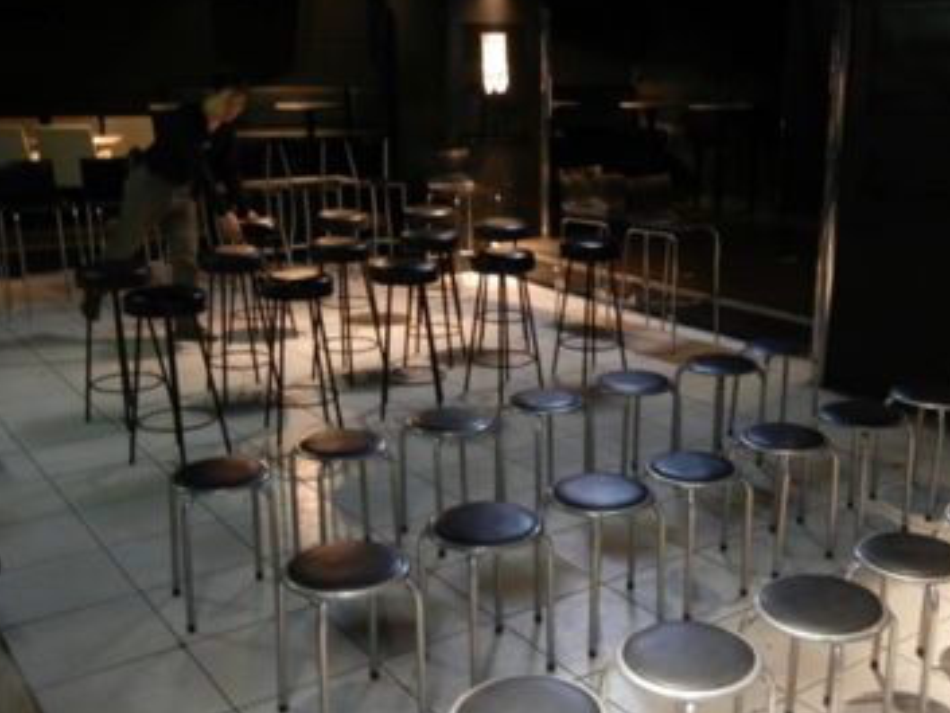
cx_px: 568
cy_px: 418
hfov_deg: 46.5
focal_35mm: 40
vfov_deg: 35.9
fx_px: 1098
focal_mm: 5.4
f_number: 3.5
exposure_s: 1/11.5
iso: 400
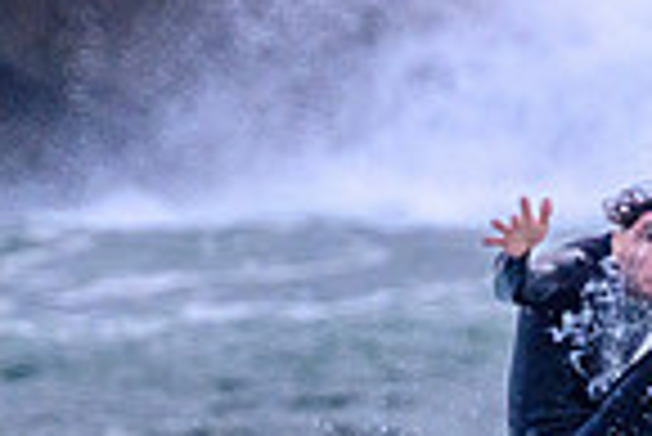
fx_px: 57994
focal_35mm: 3199
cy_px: 721
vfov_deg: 0.4
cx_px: 710
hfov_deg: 0.6
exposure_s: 1/1600
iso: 2200
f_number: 11
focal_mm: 800
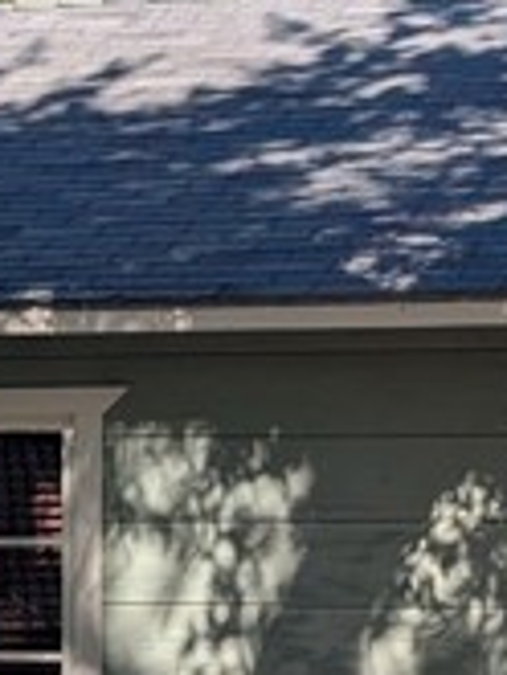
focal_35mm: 190
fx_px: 3706
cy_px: 522
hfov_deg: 7.7
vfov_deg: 10.4
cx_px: -258
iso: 24
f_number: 1.68
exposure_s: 1/1019
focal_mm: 6.9
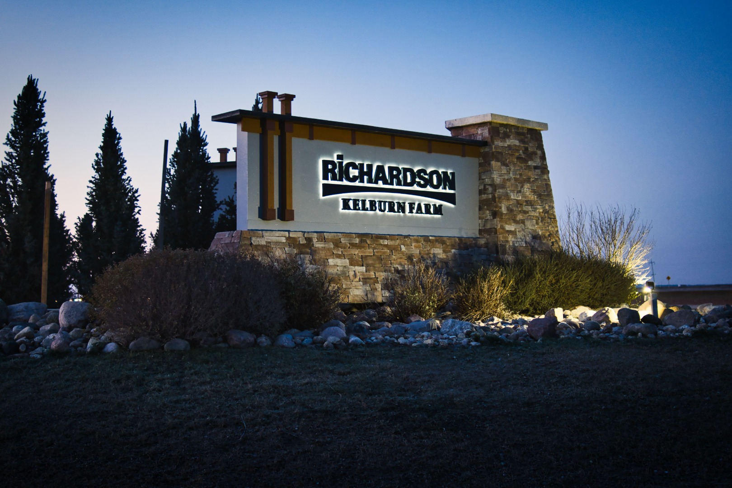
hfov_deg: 43.6
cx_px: 366
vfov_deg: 29.9
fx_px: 915
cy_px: 244
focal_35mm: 45
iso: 800
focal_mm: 30
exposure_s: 1/125
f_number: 1.4
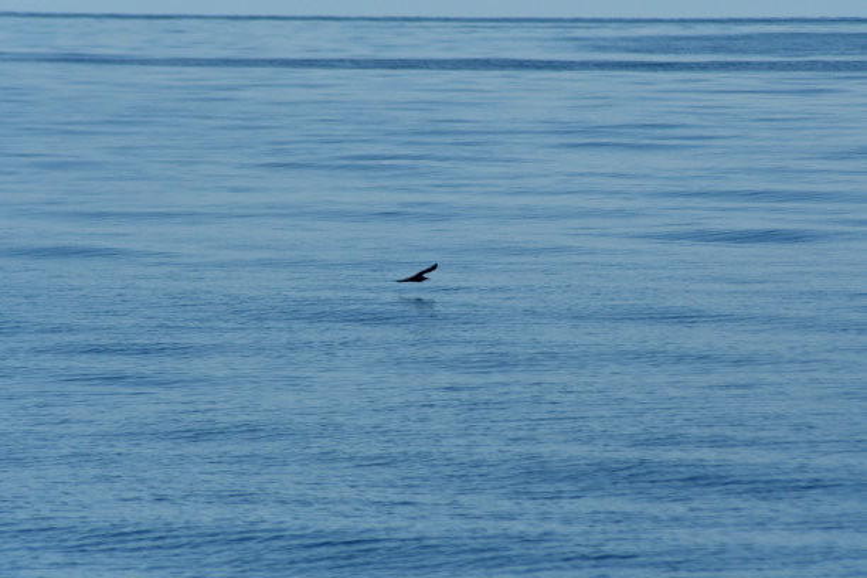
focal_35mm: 450
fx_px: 10837
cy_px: 289
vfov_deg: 3.1
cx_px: 434
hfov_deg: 4.6
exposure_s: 1/2500
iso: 800
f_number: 10
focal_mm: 300
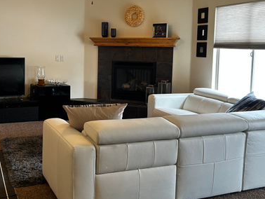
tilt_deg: -5.0
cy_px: 74
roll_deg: -1.0
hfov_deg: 42.6
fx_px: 337
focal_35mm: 44
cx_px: 102
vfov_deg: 32.7
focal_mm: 5.7
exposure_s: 1/60
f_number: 1.5
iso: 80
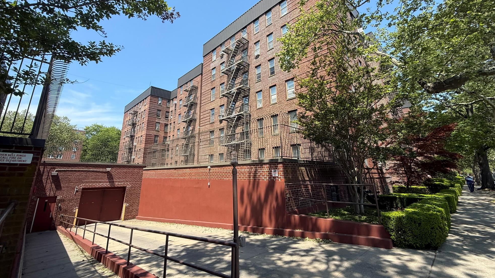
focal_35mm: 16
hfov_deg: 99.3
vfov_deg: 66.7
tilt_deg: +17.3
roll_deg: -1.9
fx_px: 210
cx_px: 238
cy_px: 116
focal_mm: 2.22
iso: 50
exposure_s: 1/888
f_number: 2.2
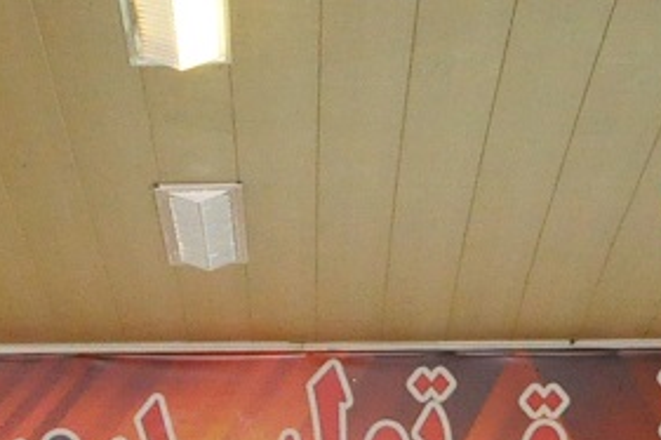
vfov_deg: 6.0
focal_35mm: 223
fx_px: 4092
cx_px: -692
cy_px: 765
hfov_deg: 8.7
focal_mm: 26
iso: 3200
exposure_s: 1/80
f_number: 5.6
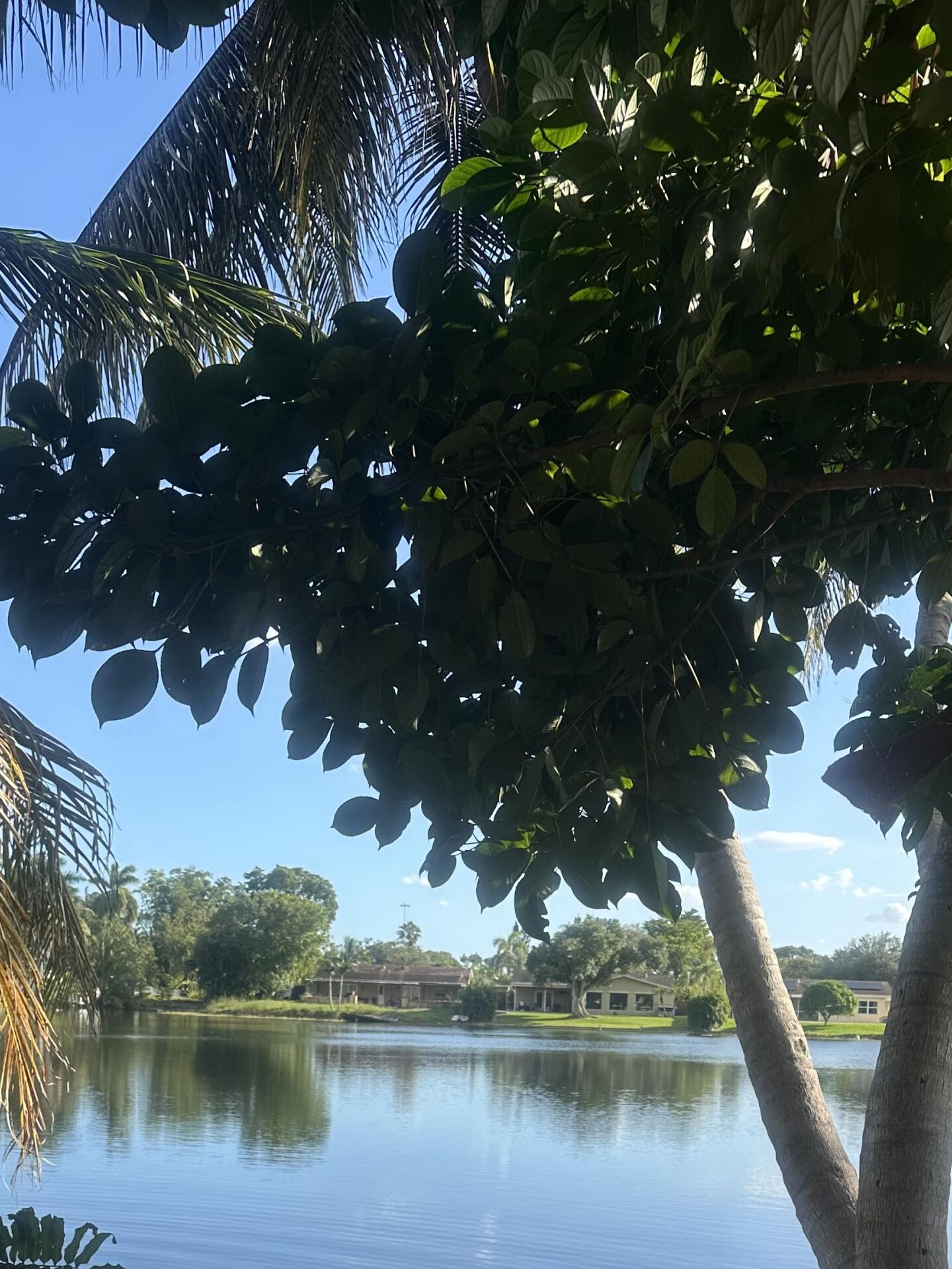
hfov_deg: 54.9
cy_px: 658
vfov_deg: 69.4
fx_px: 917
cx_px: 491
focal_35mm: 25
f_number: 1.78
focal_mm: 6.86
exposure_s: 1/1587
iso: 80
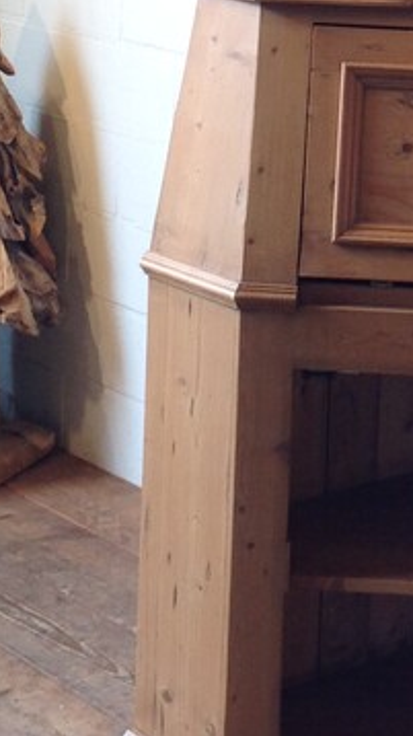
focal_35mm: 114
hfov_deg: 10.5
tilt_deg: -8.7
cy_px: 32
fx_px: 2223
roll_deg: -1.6
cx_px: 452
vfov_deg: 18.4
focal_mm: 4.28
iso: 50
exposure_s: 1/60
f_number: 2.4
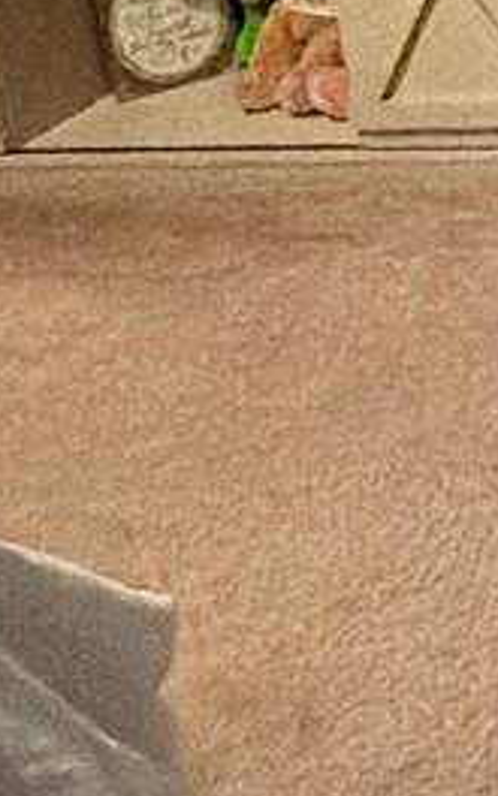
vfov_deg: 19.3
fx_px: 1954
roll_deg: +2.0
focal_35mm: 90
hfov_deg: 9.4
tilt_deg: -10.7
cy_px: -482
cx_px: 1714
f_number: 2.2
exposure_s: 1/60
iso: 1250
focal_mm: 2.22
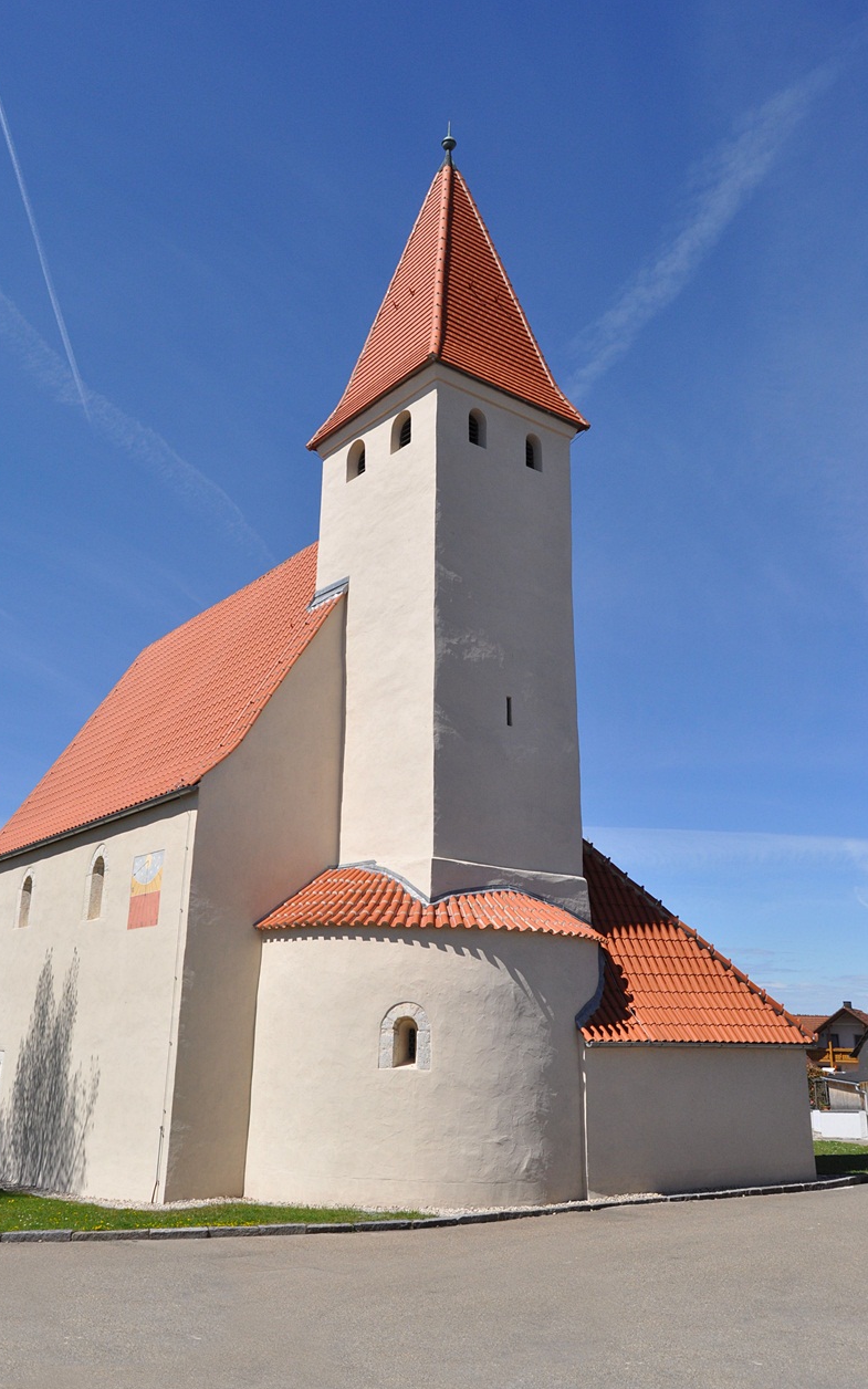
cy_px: 683
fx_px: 1060
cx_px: 402
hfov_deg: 44.5
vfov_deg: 66.5
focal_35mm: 28
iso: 400
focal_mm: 18
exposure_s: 1/2000
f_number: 8
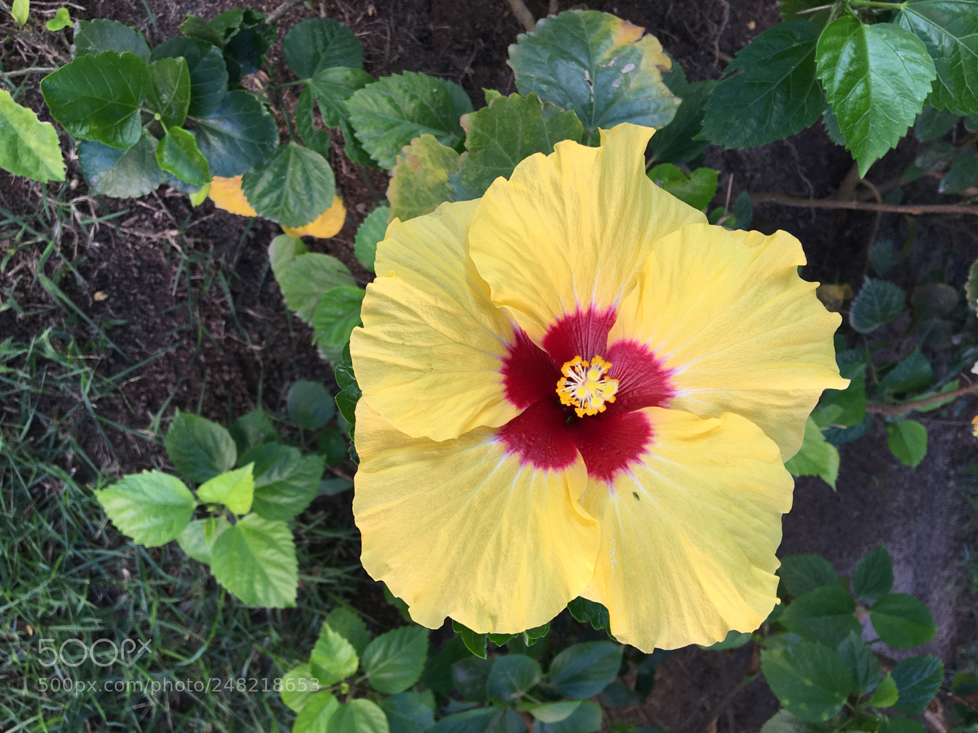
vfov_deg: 48.2
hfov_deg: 61.7
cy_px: 366
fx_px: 819
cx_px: 489
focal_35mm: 29
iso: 25
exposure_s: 1/120
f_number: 2.2
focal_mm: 4.15
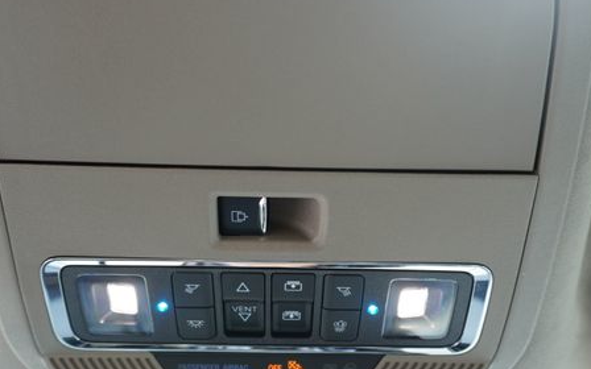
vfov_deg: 36.1
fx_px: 564
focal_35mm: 35
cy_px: 223
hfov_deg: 55.3
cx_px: 293
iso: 160
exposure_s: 1/60
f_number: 4
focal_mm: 16
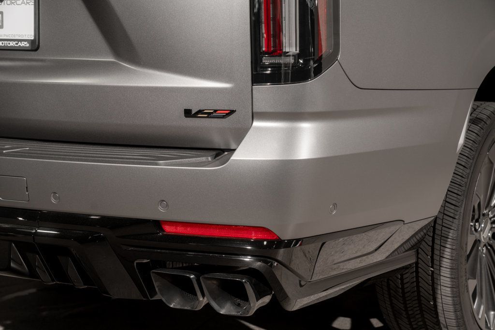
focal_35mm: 57
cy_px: 165
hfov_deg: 35.0
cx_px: 248
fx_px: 784
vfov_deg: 23.8
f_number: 5
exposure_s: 1/50
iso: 250
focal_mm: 57
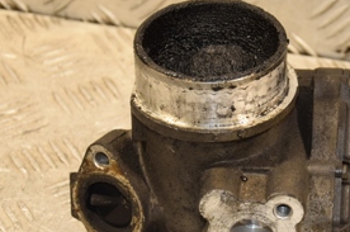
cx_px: 278
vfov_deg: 6.8
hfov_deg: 10.2
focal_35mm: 202
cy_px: 136
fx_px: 1960
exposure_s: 1/200
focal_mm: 58
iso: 800
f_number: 5
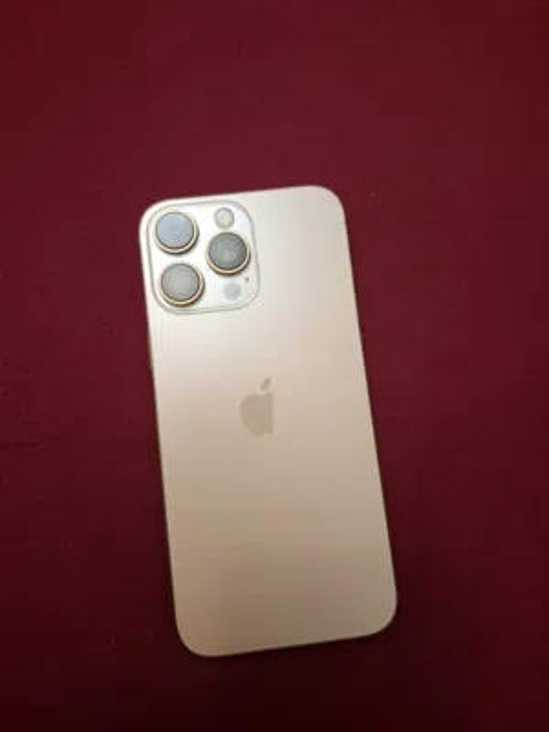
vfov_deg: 73.9
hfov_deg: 58.9
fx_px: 486
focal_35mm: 23
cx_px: 274
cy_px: 366
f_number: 1.8
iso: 250
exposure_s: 1/33
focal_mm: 5.54
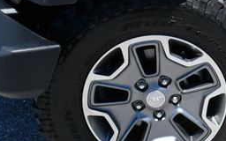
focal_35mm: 112
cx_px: 229
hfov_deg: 18.1
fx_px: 690
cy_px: 14
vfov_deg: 11.6
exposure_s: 1/250
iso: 110
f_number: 8
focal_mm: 22
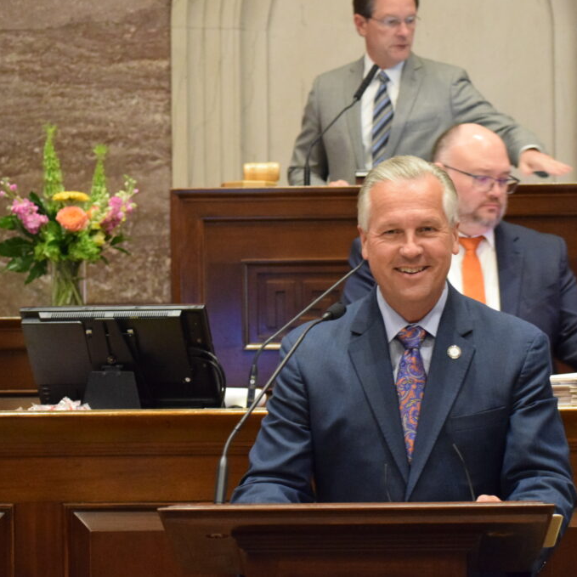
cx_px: 350
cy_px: 287
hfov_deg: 11.6
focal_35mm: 150
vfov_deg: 11.6
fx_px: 2829
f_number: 4.8
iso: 6400
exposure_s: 1/40
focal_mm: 78
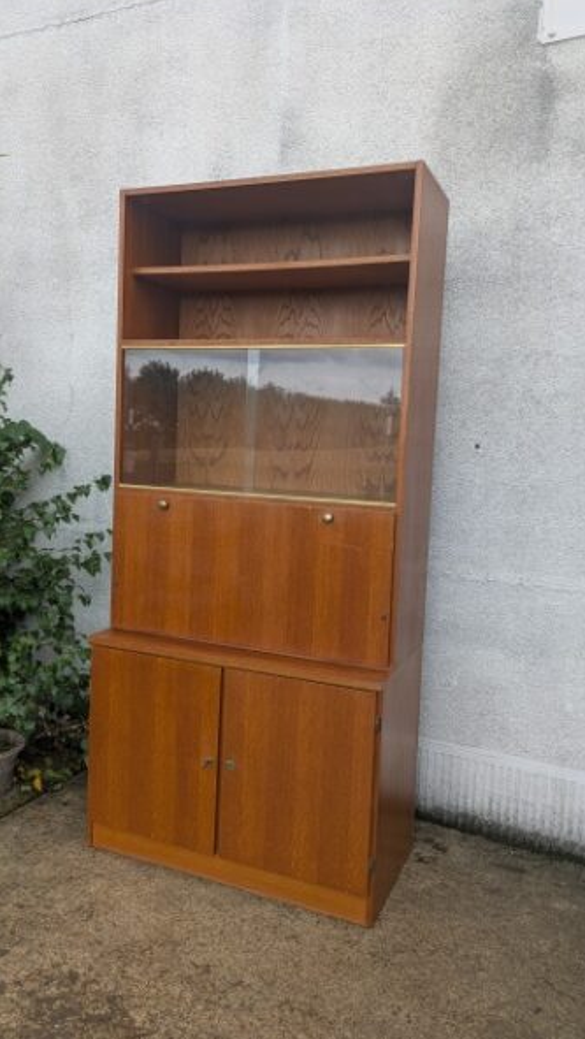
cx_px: 285
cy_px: 517
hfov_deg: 41.5
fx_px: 771
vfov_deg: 67.9
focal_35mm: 28
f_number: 1.89
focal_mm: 5.43
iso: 39
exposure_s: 1/134
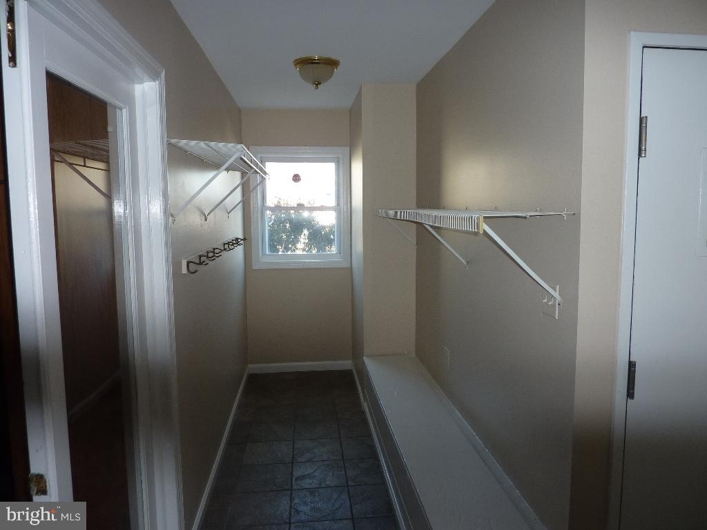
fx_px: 511
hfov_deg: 69.4
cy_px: 265
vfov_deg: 54.9
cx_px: 354
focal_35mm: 25
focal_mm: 4.1
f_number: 3.3
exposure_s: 1/30
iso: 100
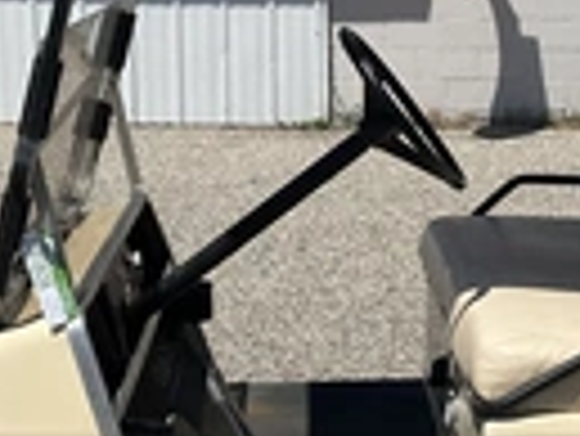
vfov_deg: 16.4
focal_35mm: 90
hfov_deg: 21.6
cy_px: 234
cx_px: 418
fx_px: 1509
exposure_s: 1/3788
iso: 25
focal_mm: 3
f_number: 1.8
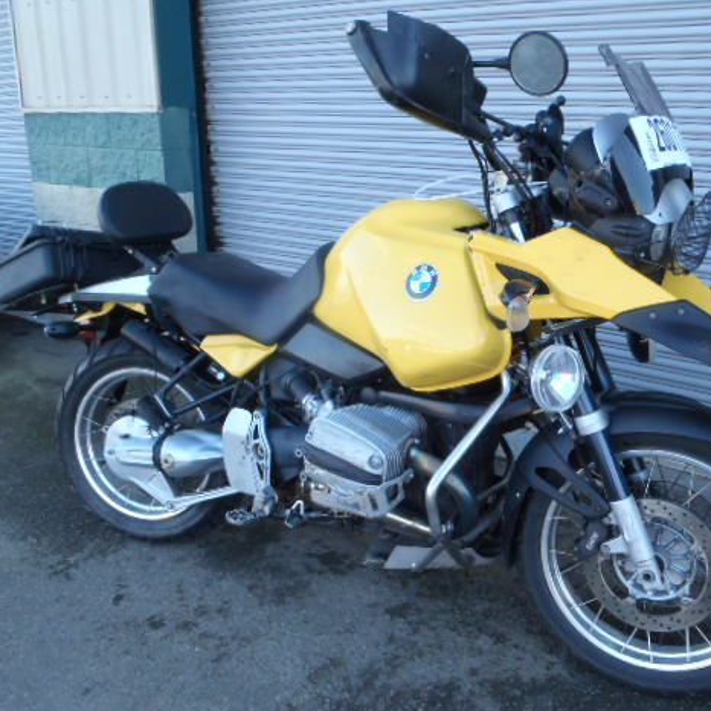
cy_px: 365
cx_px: 452
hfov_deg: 47.9
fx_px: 790
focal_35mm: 34
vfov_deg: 48.4
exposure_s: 1/60
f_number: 4.5
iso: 80
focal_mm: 5
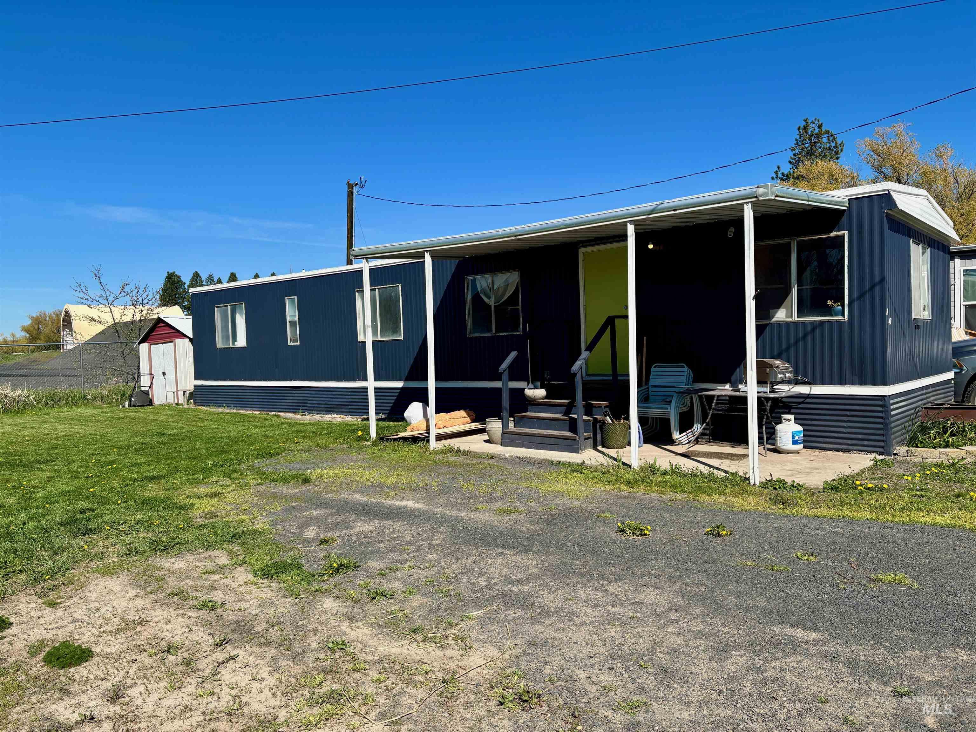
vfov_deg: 53.1
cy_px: 366
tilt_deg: -1.2
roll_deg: +1.9
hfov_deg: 67.3
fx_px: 733
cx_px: 488
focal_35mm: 26
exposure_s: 1/3413
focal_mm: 5.96
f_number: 1.6
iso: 50
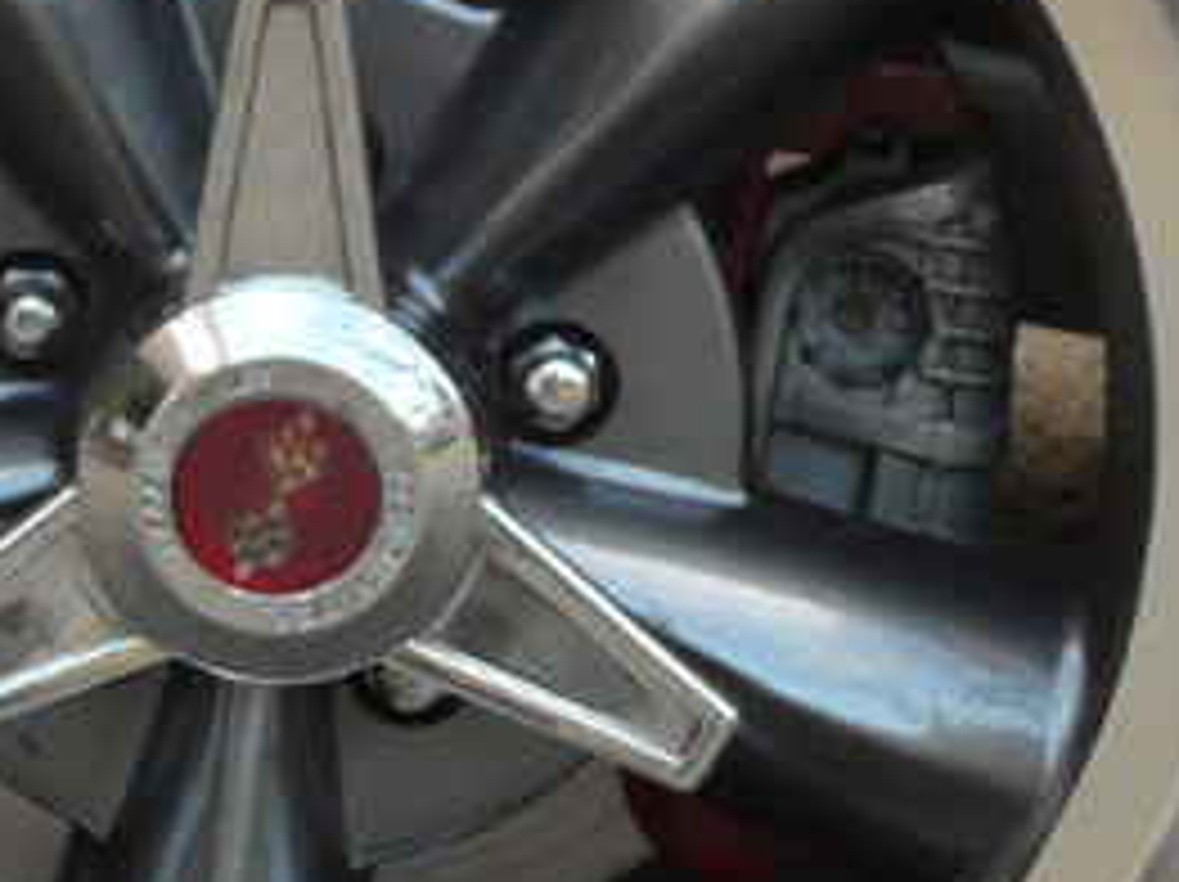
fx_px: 4662
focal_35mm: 137
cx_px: 414
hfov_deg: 14.4
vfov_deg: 10.8
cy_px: 328
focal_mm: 4.6
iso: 100
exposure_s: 1/125
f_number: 2.8
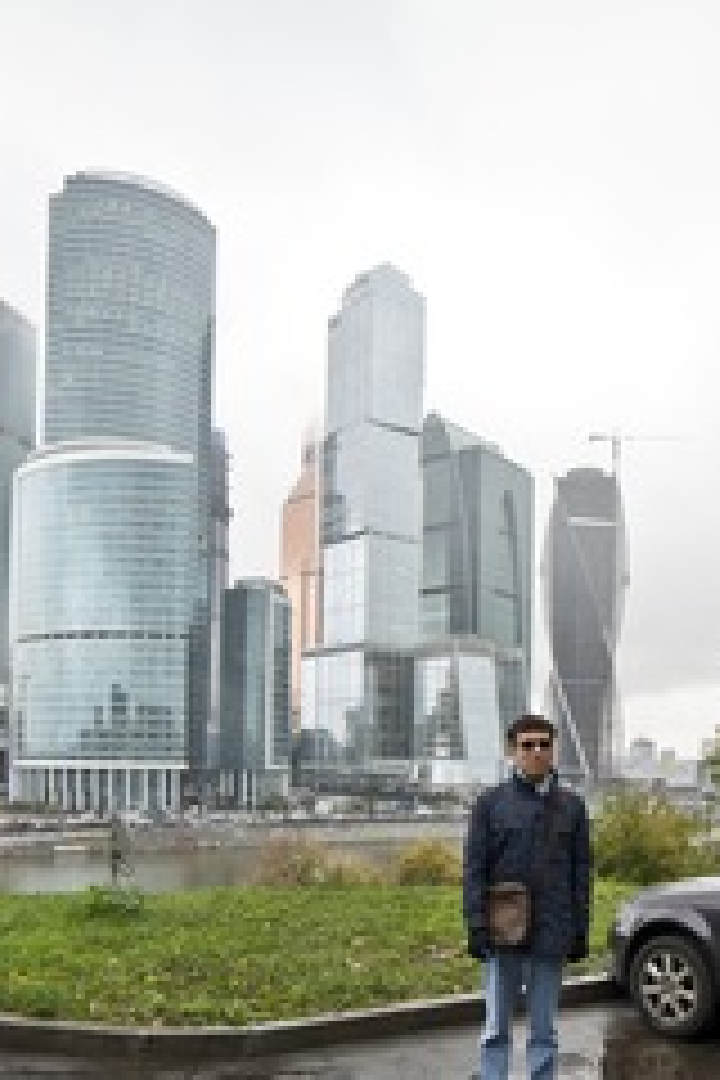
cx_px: 356
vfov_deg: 61.7
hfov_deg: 46.4
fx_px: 840
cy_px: 814
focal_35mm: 28
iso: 200
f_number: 5
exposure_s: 1/80
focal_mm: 14
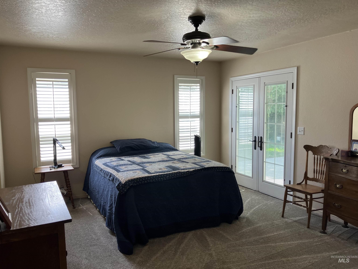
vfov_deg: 49.7
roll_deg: +0.0
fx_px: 290
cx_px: 179
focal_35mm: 28
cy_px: 134
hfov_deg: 63.4
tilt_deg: -5.8
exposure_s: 1/120
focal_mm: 3.99
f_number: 1.8
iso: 50
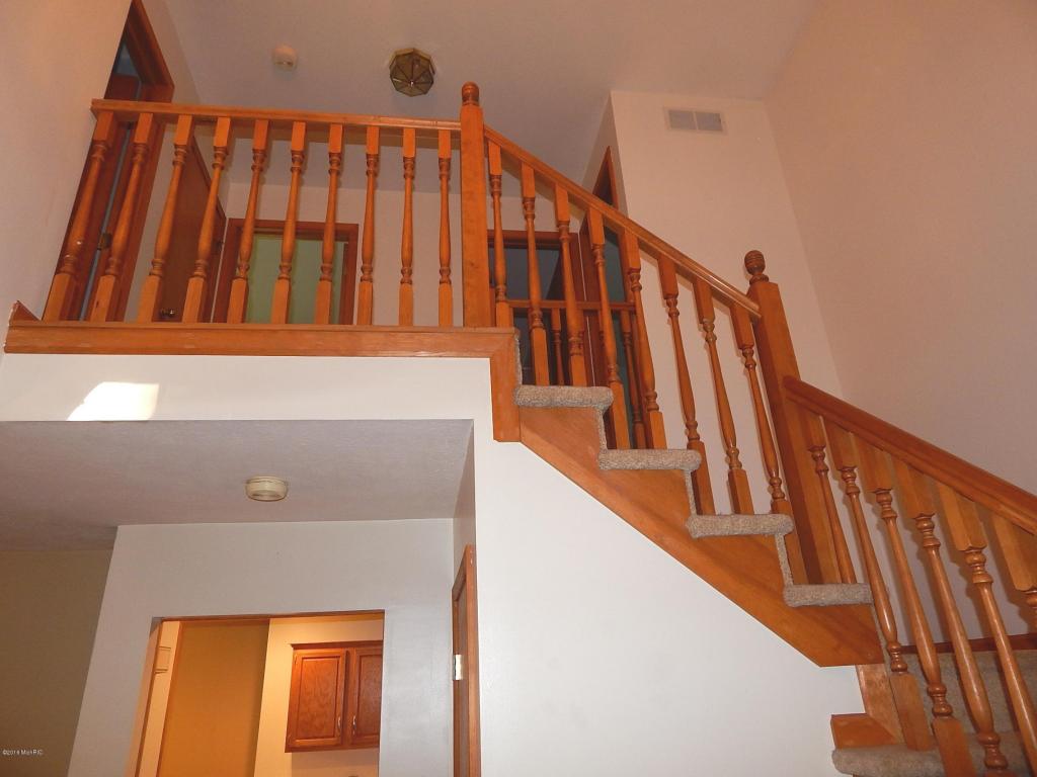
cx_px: 518
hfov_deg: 73.9
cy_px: 388
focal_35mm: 23
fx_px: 689
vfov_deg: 58.9
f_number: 3
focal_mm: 4
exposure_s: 1/30
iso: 200
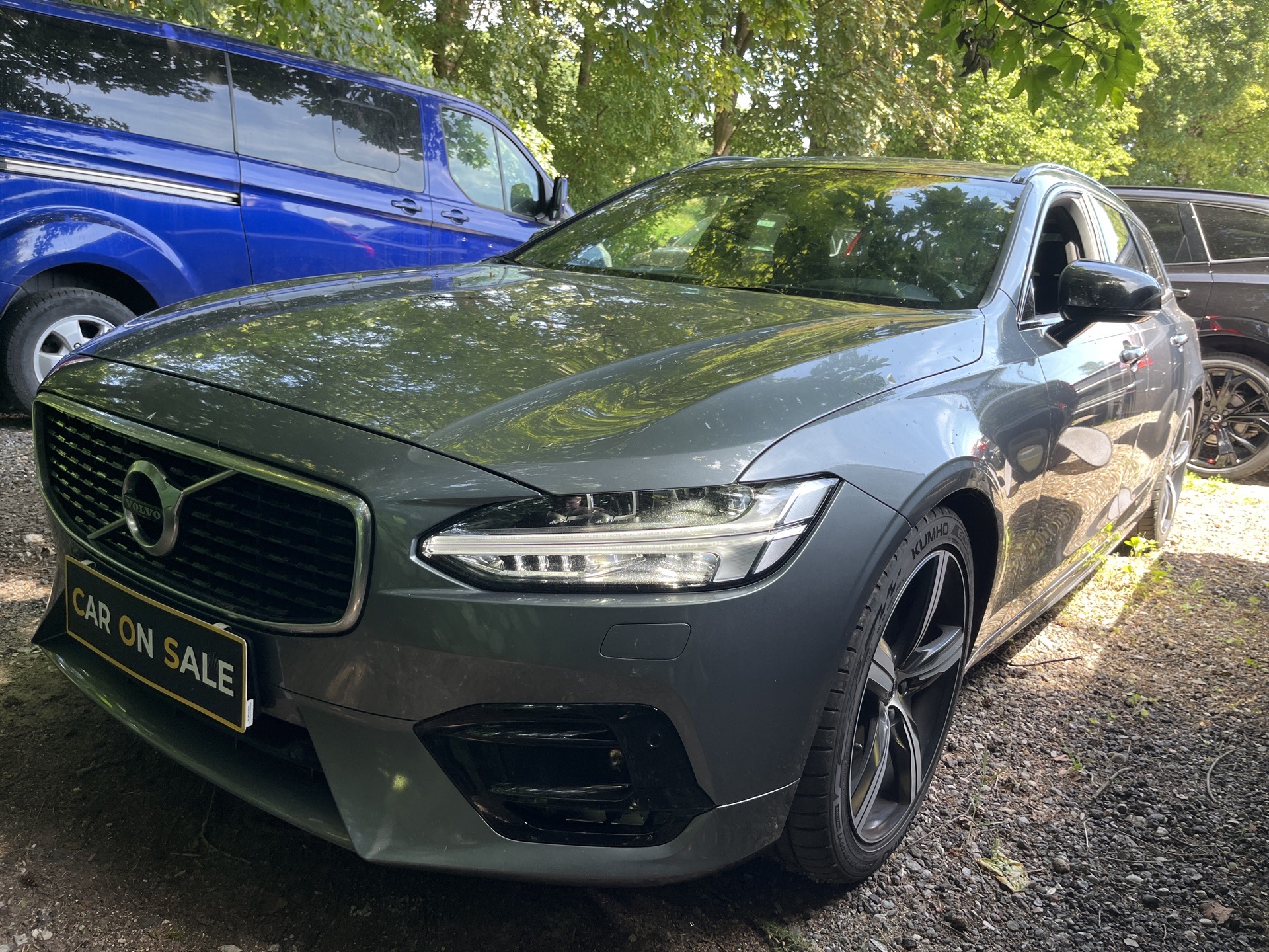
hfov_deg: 67.3
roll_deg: -2.9
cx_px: 634
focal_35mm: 26
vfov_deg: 53.1
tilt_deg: -11.3
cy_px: 476
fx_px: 953
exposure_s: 1/125
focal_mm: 5.1
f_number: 1.6
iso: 40
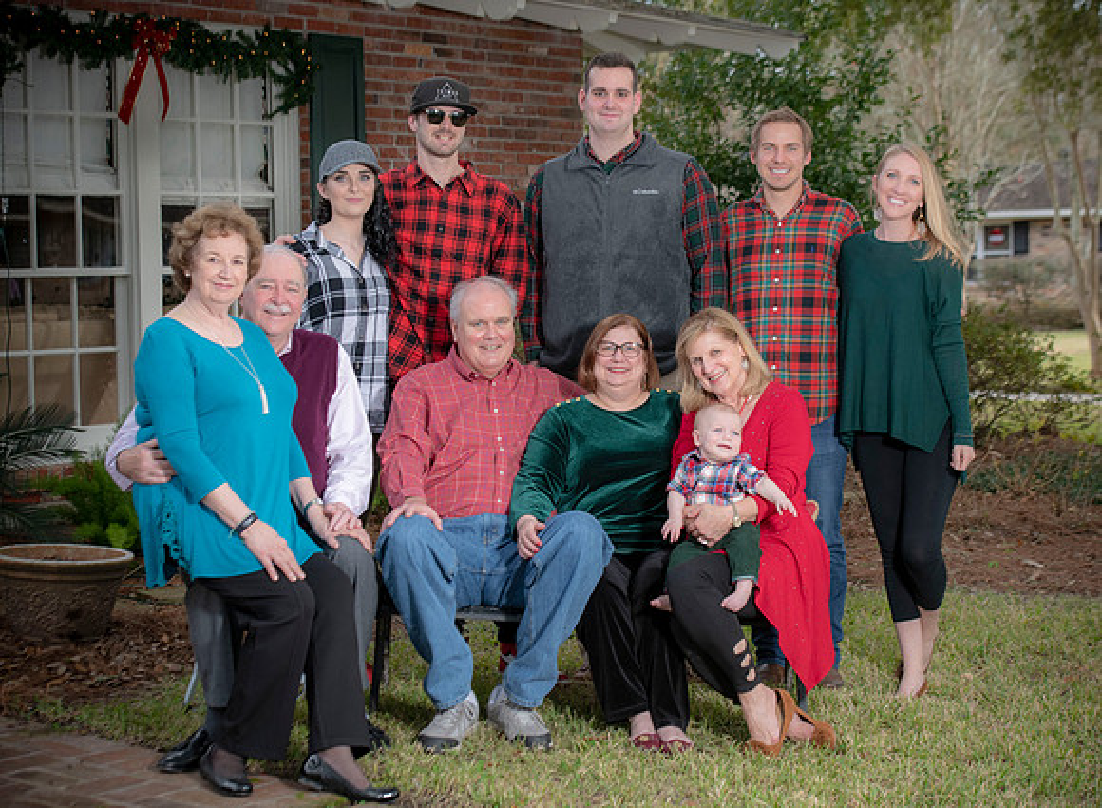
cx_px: 604
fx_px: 2355
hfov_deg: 26.3
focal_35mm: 75
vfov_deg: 19.5
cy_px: 404
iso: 320
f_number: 5.6
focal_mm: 70
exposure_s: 1/250
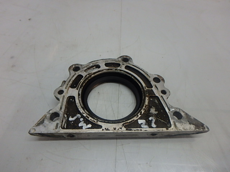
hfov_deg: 79.0
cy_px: 86
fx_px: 140
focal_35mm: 21
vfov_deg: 63.4
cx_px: 115
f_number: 3.5
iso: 200
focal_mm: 3.7
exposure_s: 1/60
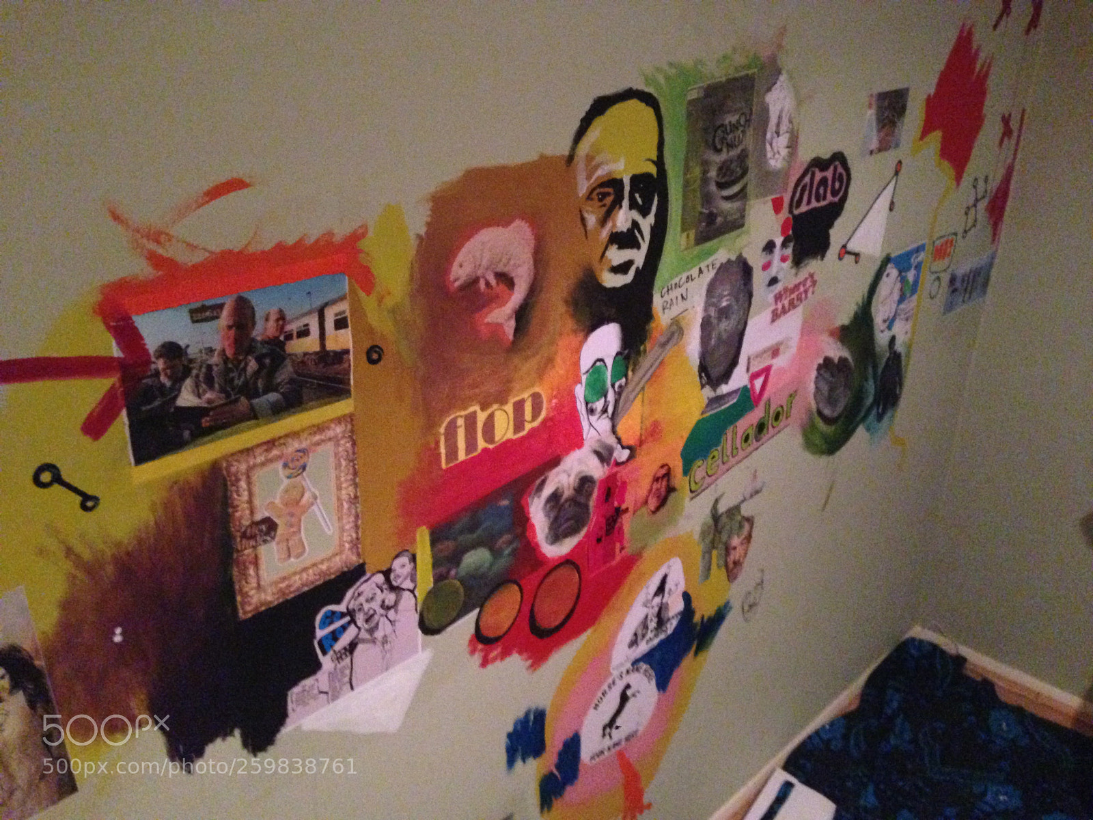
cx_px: 546
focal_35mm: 33
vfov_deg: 42.9
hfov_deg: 55.4
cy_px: 410
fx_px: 1042
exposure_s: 1/17
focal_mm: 4.12
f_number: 2.4
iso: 800
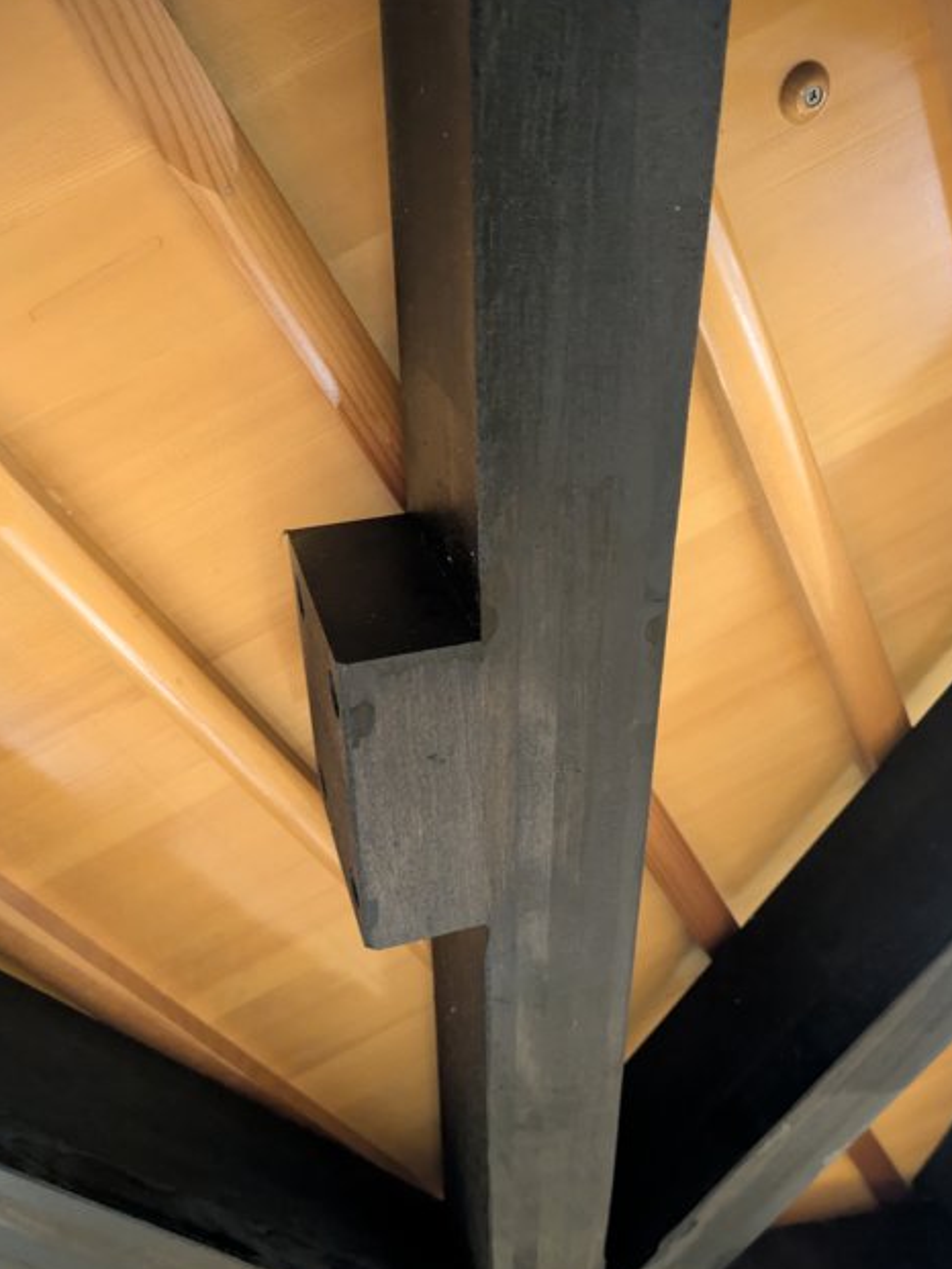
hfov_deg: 48.2
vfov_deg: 61.4
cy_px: 723
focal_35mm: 29
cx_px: 499
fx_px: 1063
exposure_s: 1/15
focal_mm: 5.43
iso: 1603
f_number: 1.89
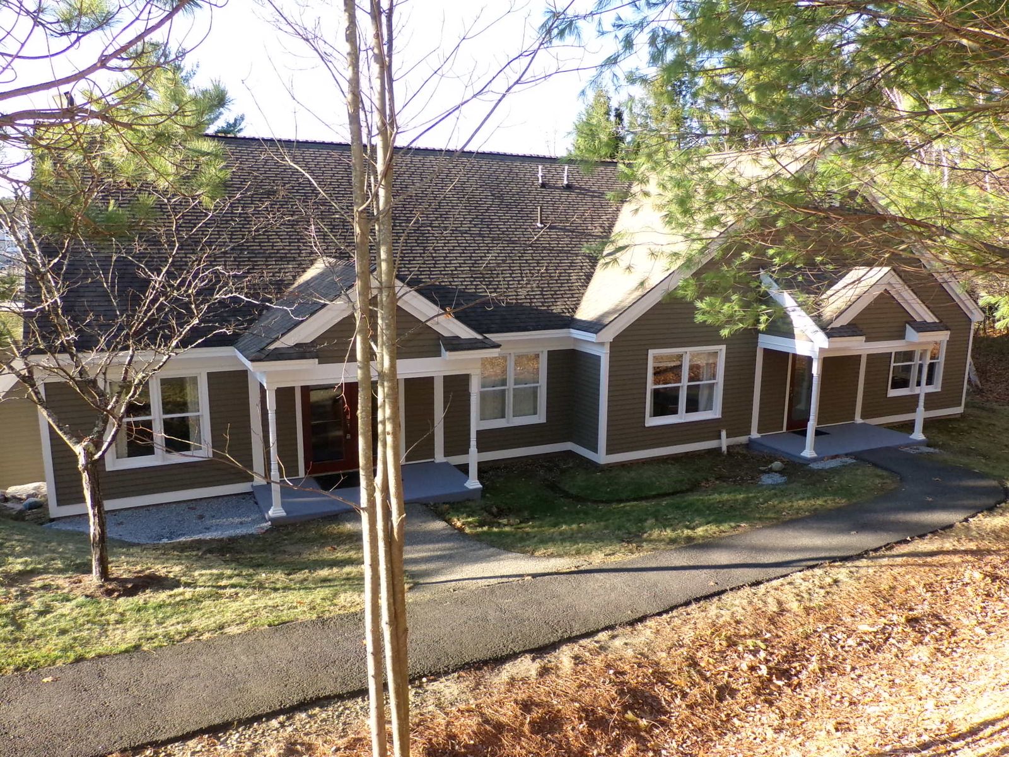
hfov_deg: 67.3
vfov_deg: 53.1
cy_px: 378
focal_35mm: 26
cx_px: 504
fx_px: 758
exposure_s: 1/420
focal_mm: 4.7
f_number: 3.2
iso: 200
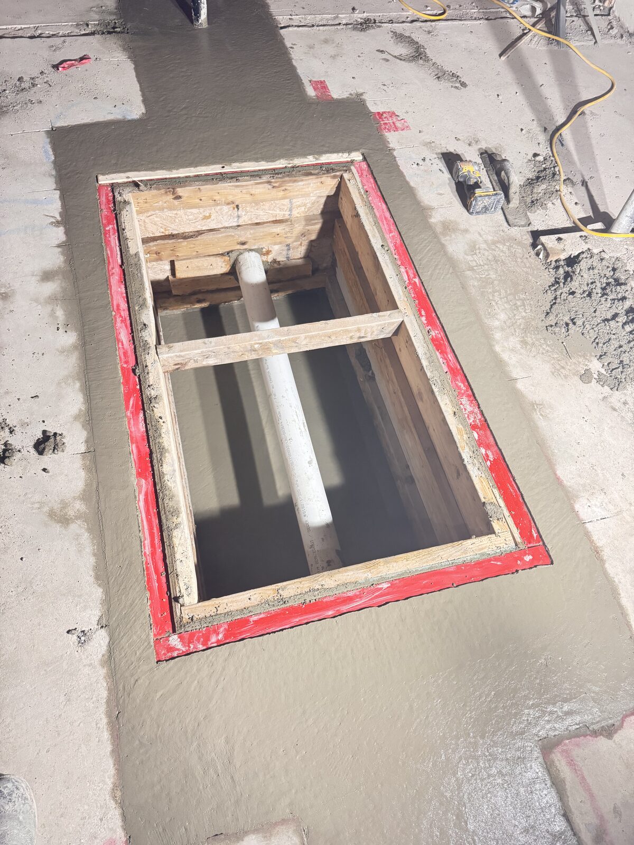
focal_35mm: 24
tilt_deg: -58.4
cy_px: 422
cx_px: 317
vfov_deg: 71.6
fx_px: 586
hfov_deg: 56.8
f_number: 1.78
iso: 640
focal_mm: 6.76
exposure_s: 1/60
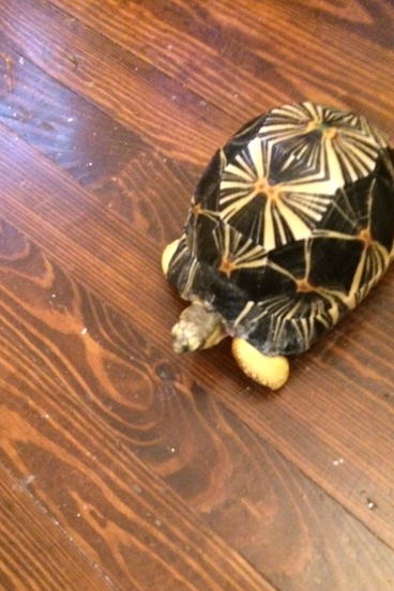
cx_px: 197
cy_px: 342
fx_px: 575
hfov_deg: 37.9
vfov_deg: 54.2
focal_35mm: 35
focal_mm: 4.15
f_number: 2.2
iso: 500
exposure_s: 1/15
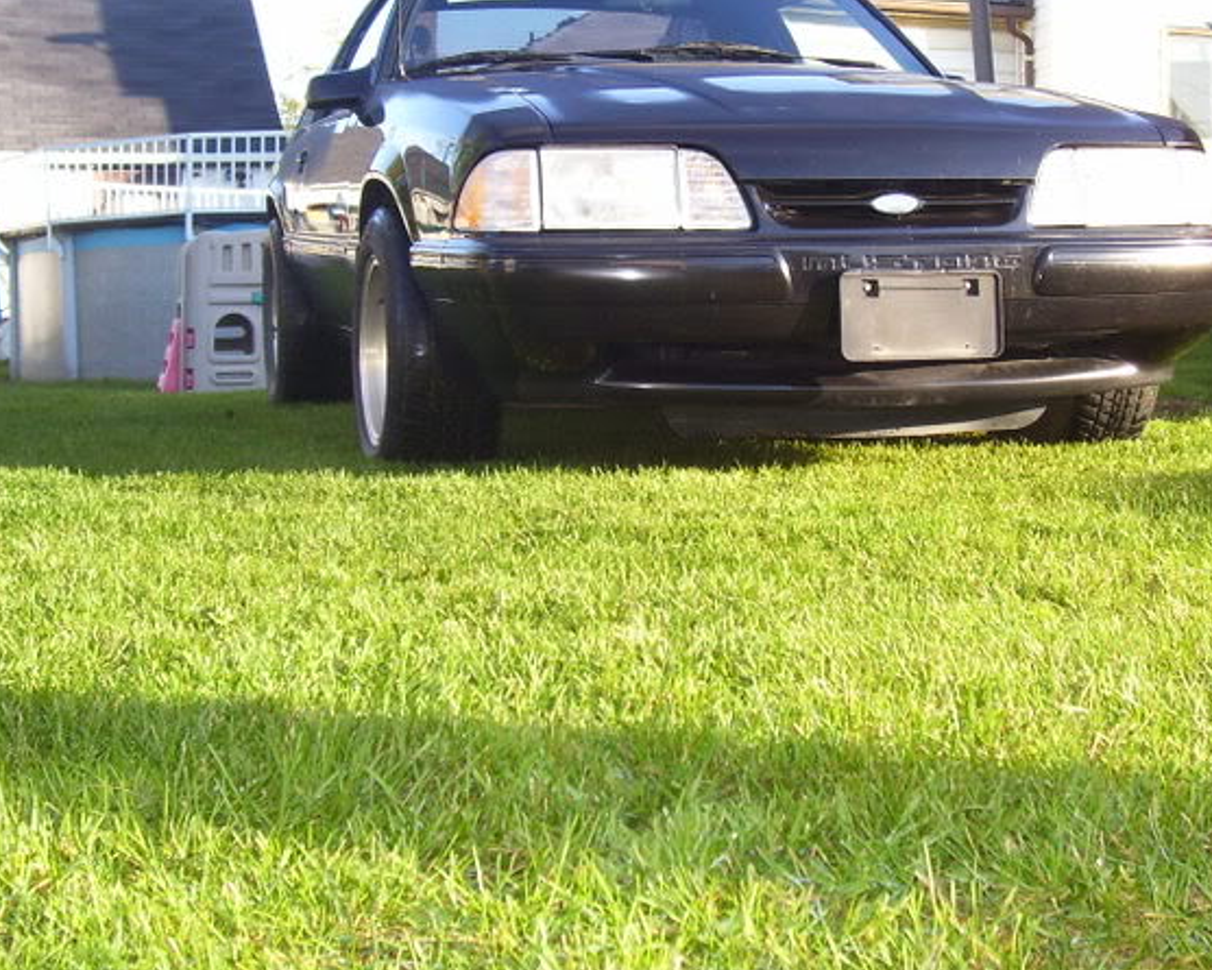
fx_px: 2117
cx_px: 722
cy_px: 334
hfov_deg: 31.9
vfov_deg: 25.7
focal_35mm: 59
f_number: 3
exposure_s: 1/180
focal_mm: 7
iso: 80
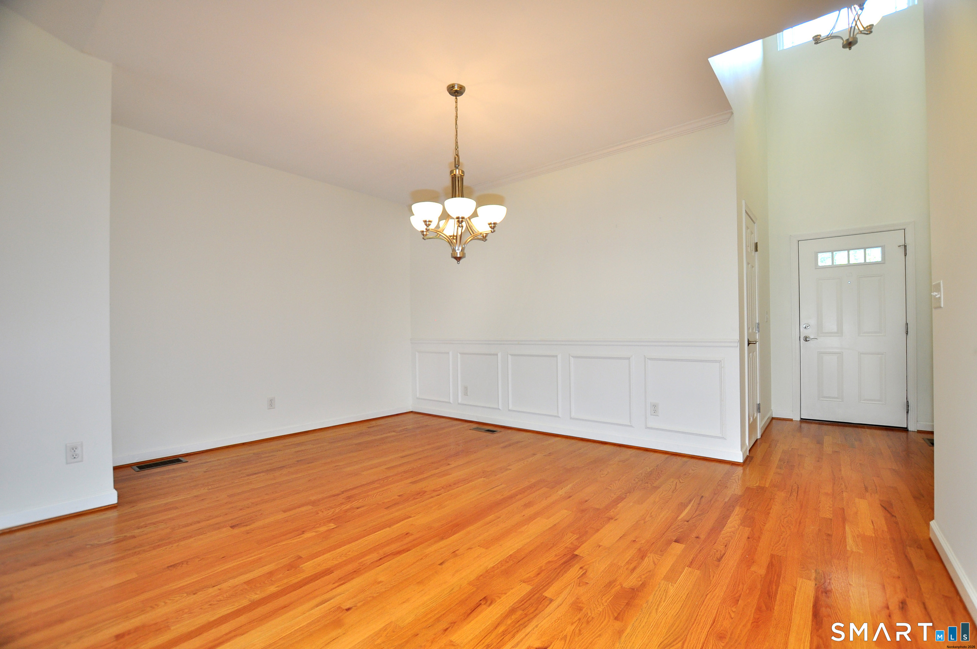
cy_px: 324
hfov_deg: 100.5
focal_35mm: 15
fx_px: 407
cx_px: 488
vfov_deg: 77.2
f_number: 4.5
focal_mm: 10
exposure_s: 1/60
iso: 320
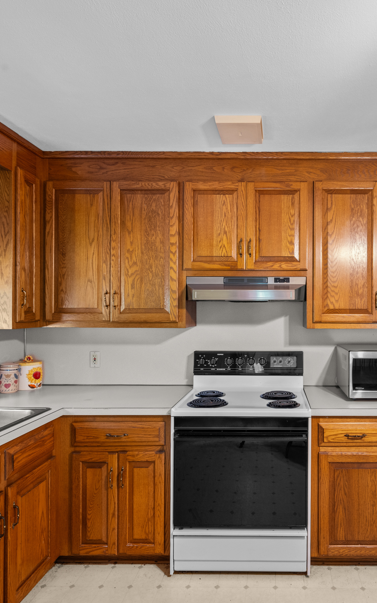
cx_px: 273
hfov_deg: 51.6
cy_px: 304
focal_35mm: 23
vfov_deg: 77.7
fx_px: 375
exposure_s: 1.6
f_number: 9
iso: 320
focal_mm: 14.5
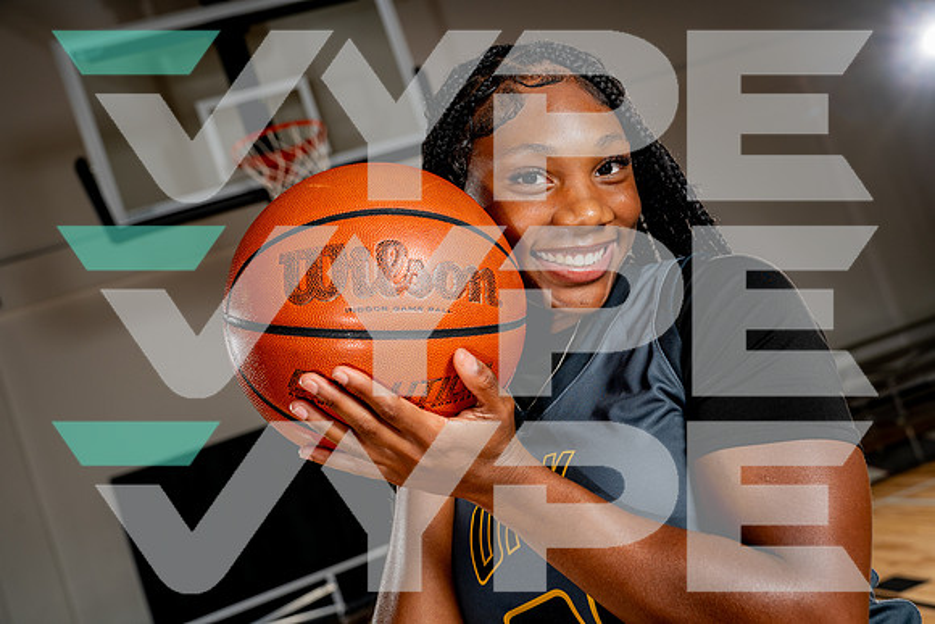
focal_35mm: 42
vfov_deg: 31.9
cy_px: 312
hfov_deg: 46.4
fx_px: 1091
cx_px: 468
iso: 200
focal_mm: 42
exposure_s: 1/250
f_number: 5.6
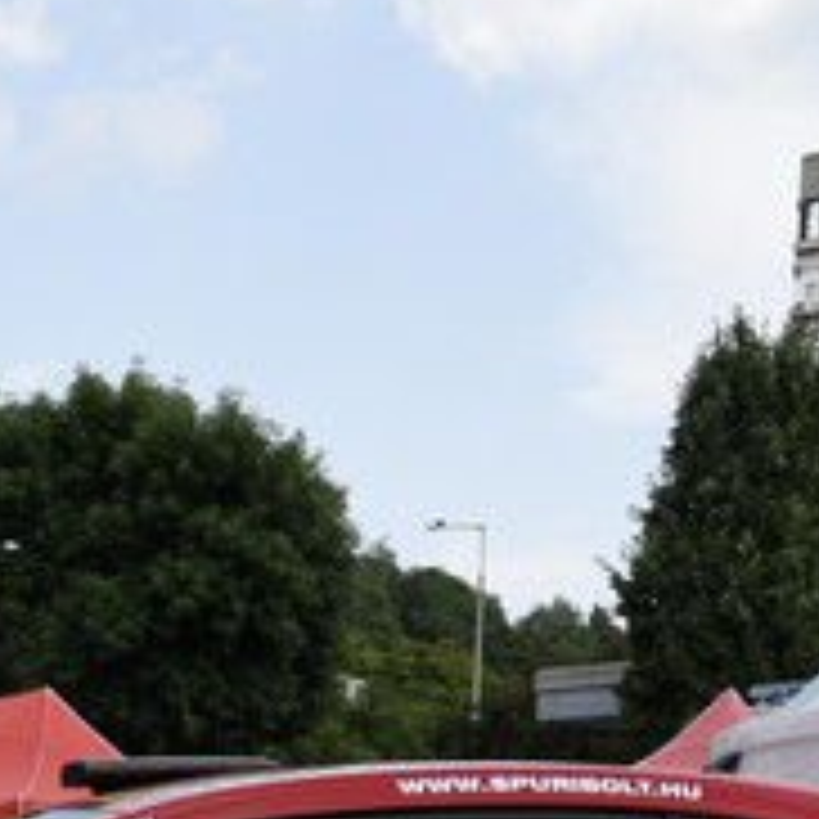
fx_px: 2302
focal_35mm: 86
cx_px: -166
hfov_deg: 19.0
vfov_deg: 17.9
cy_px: 1249
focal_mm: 18
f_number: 6.3
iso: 200
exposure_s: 1/500
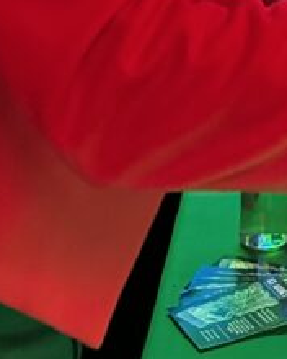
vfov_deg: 14.6
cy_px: -356
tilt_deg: +3.9
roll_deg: -2.7
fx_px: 1157
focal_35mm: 109
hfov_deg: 13.1
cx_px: 481
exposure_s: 1/41
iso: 1000
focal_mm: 6.86
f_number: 1.78
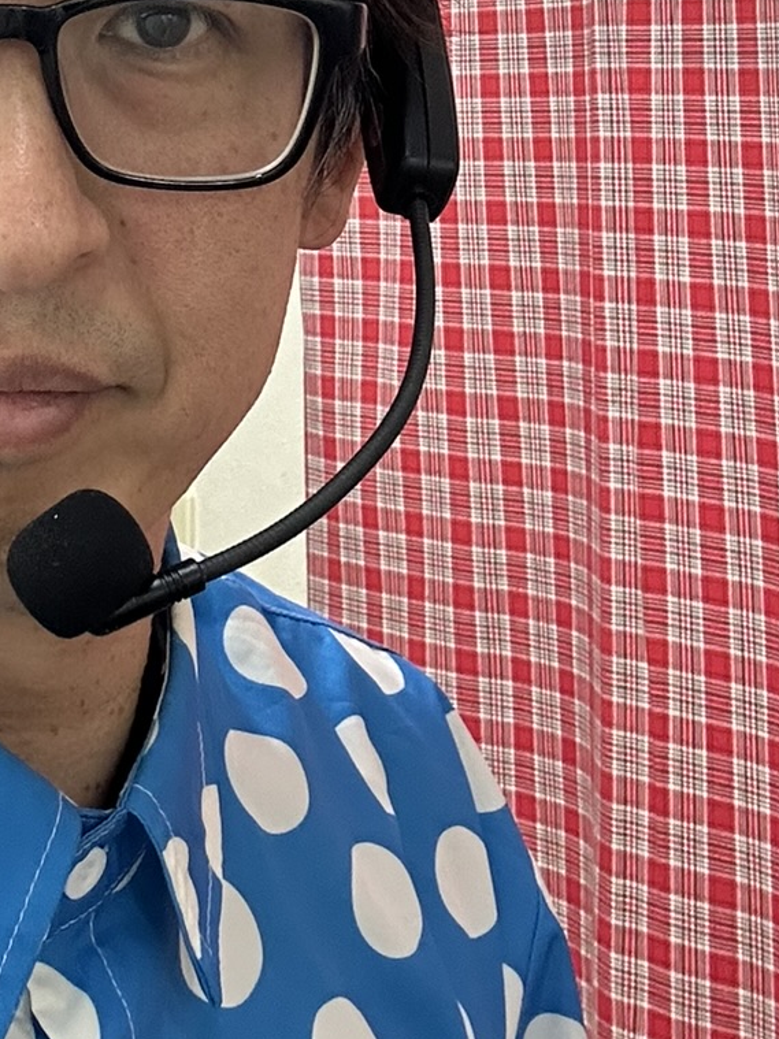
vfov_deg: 22.8
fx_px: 2431
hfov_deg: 17.9
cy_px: -84
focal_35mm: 81
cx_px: 55
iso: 200
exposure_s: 1/60
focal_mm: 2.69
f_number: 1.9
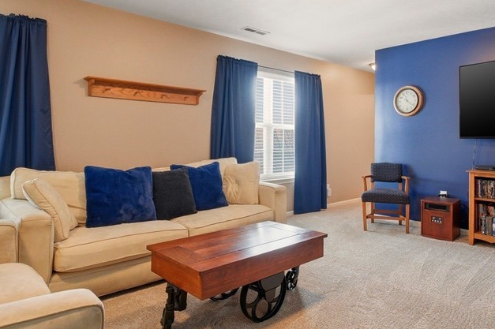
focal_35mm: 26
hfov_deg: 68.8
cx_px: 295
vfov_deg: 49.4
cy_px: 143
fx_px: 357
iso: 800
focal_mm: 10
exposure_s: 1/80
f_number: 6.3
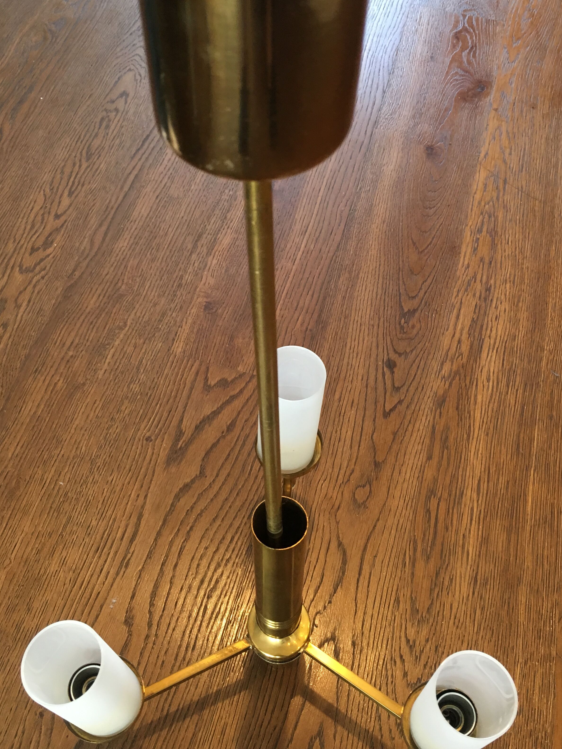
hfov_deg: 38.7
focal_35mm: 37
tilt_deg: -55.5
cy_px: 334
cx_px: 282
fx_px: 801
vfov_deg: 50.0
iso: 125
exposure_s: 1/33
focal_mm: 4.15
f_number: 2.2
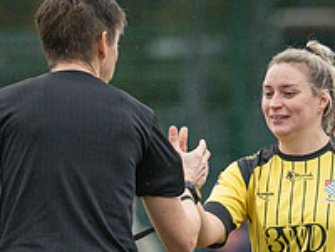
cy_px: 220
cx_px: 306
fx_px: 16452
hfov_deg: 1.2
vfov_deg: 0.9
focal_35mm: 1700
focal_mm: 400
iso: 2000
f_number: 4.5
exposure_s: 1/2000
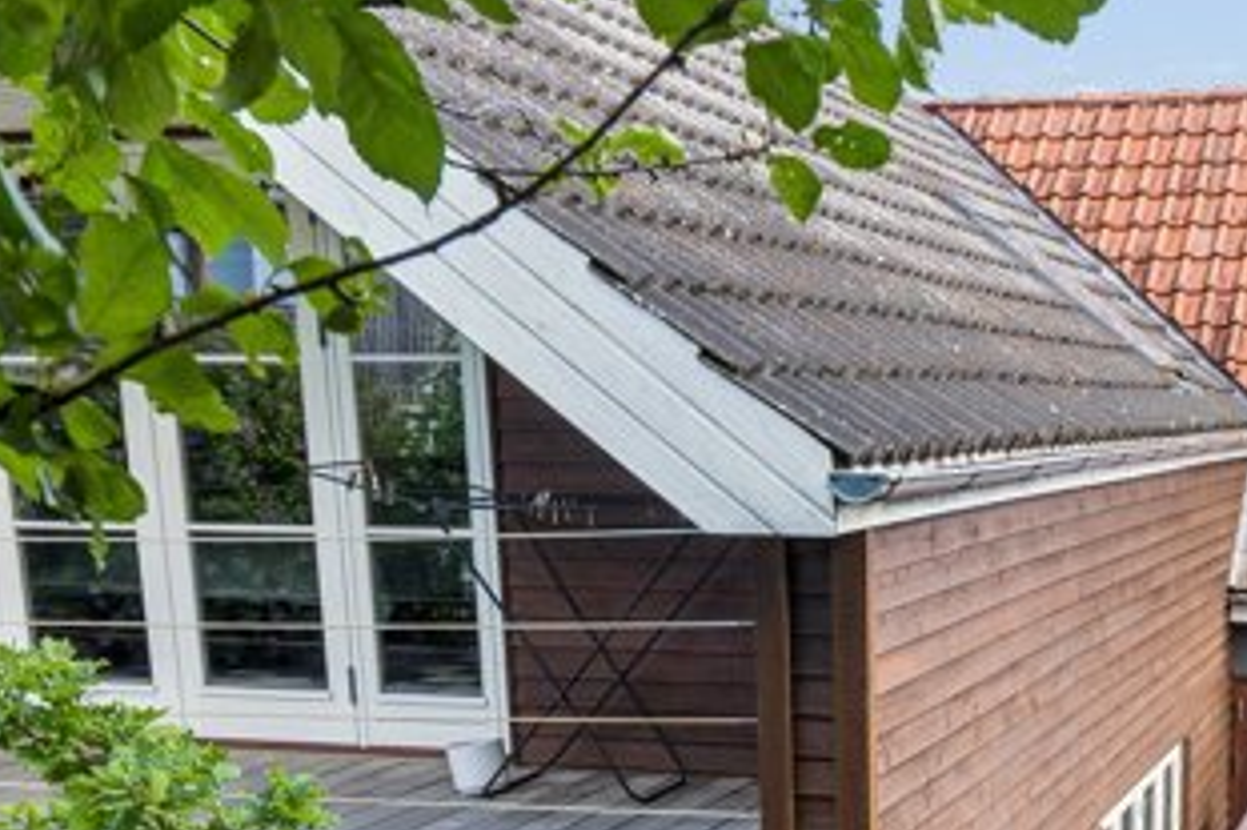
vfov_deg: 22.8
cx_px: 822
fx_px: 1869
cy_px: 1016
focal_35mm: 54
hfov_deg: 36.5
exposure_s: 1/80
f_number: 8
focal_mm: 14
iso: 250
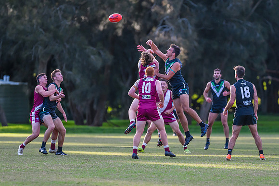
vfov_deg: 4.2
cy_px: 93
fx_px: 2515
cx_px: 144
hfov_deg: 6.3
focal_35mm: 324
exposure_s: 1/2500
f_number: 2.8
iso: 1250
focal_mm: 210
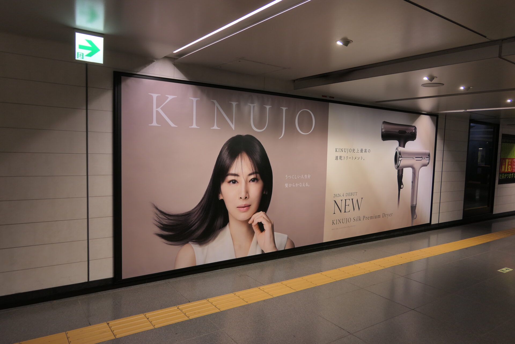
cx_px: 258
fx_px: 343
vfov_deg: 53.1
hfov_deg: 73.7
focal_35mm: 24
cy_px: 172
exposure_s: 1/125
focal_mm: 8.8
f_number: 2.5
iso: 125
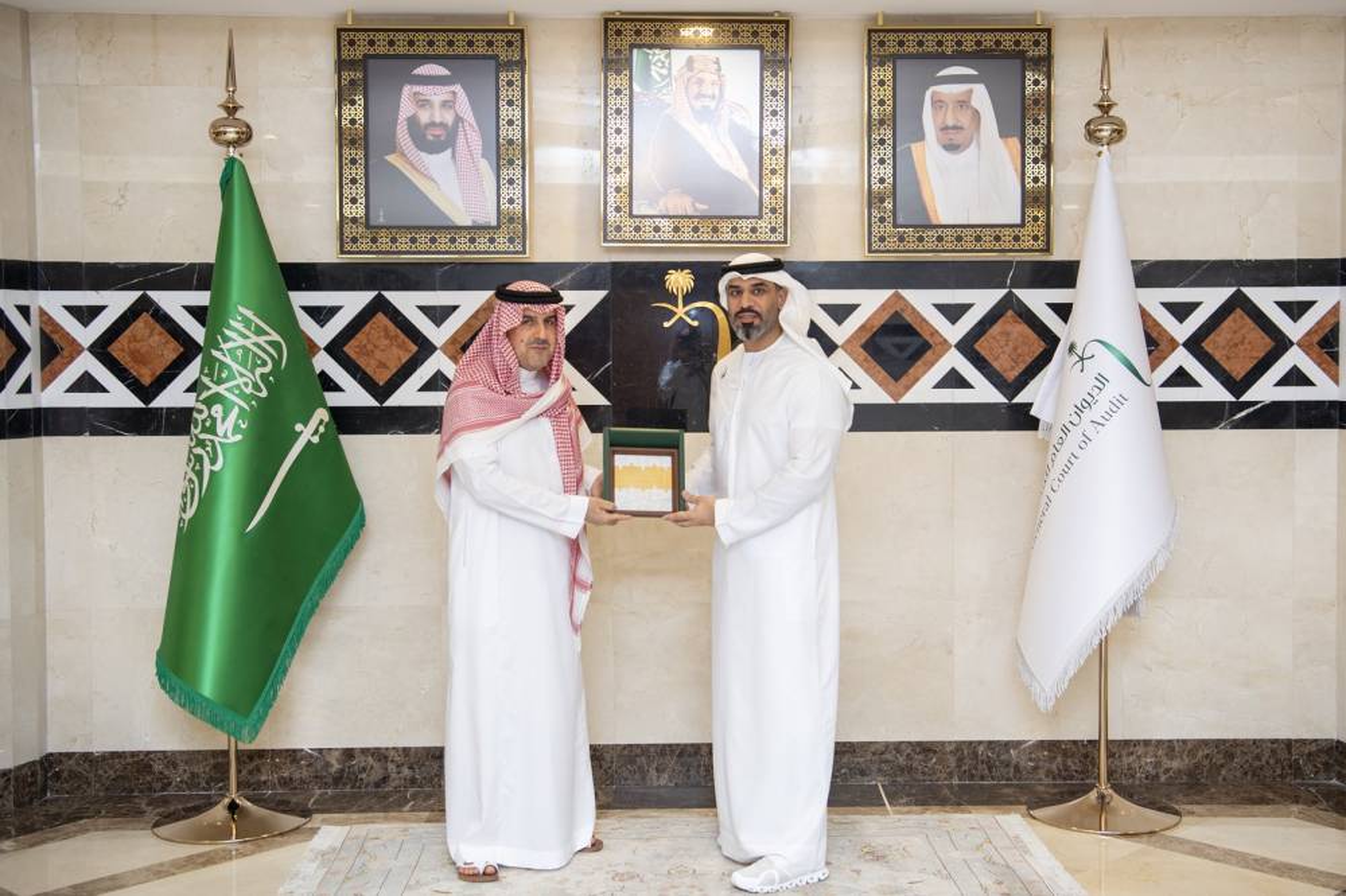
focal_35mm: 40
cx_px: 673
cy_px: 448
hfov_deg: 48.5
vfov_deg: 33.4
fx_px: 1495
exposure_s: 1/125
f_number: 3.5
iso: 800
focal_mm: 40
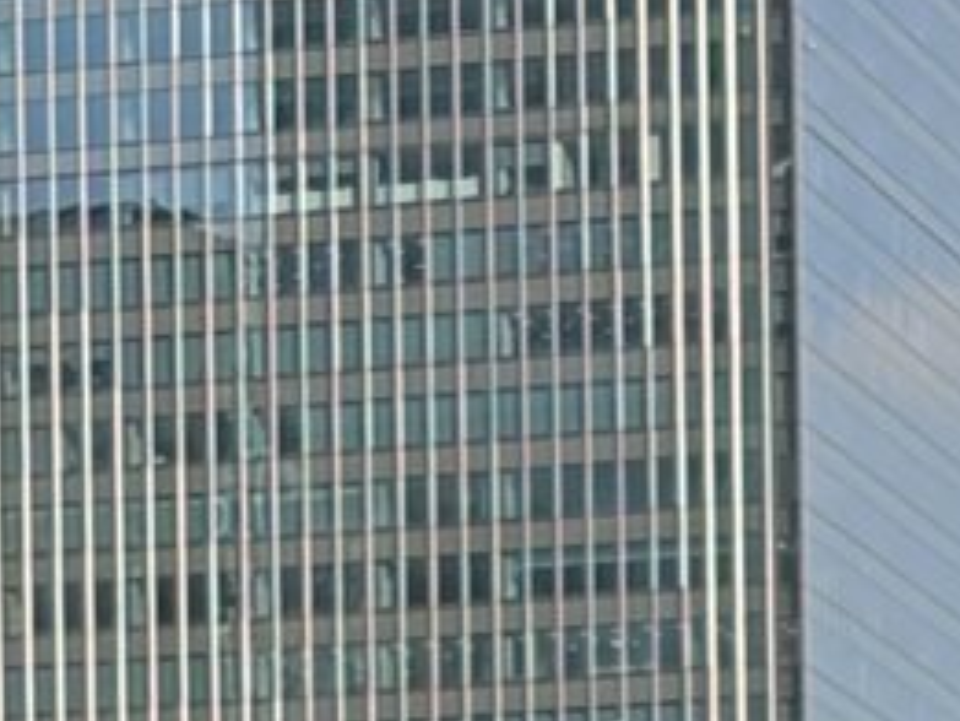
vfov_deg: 3.8
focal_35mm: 382
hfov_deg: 5.2
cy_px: 2373
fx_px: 10599
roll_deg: +1.4
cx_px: 758
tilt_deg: +3.8
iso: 32
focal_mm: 5.96
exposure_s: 1/1364
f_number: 1.6
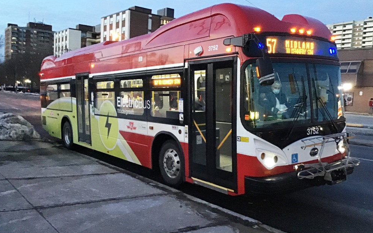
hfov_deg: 56.7
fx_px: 346
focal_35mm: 34
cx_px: 189
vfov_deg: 37.3
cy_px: 117
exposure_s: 1/15
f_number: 2.4
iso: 320
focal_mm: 3.3
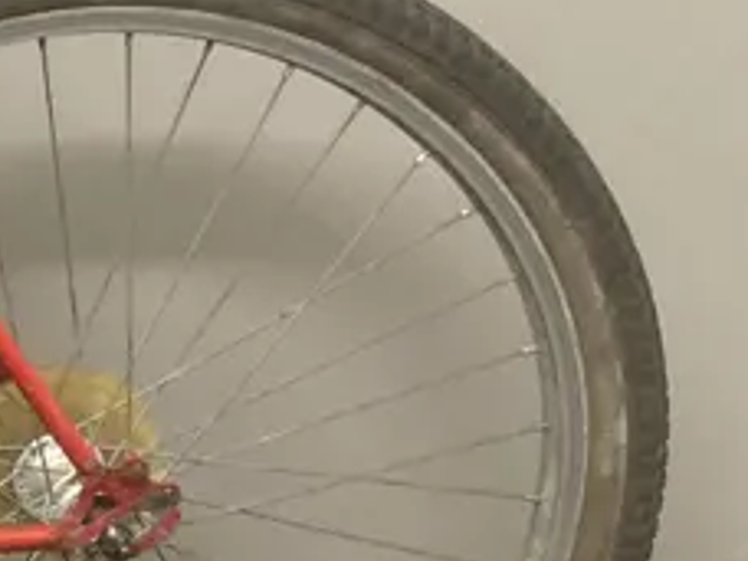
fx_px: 2723
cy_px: 203
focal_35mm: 126
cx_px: -896
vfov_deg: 11.8
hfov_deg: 12.9
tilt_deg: -20.7
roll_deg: +0.5
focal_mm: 3.99
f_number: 1.8
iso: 200
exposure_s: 1/50
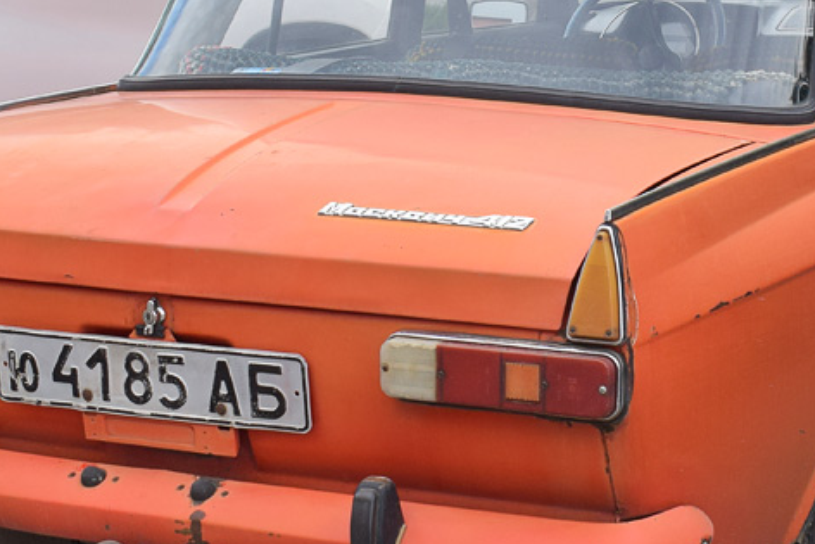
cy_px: 111
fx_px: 2157
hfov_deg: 21.3
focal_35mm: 95
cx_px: 547
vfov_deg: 14.3
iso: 200
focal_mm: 25
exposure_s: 1/320
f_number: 6.3
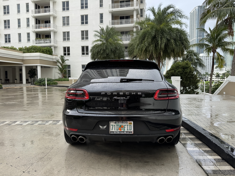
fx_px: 163
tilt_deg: -4.2
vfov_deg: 56.8
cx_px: 118
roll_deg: +0.5
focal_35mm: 24
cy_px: 88
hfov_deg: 71.6
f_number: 1.78
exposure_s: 1/864
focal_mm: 6.76
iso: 80
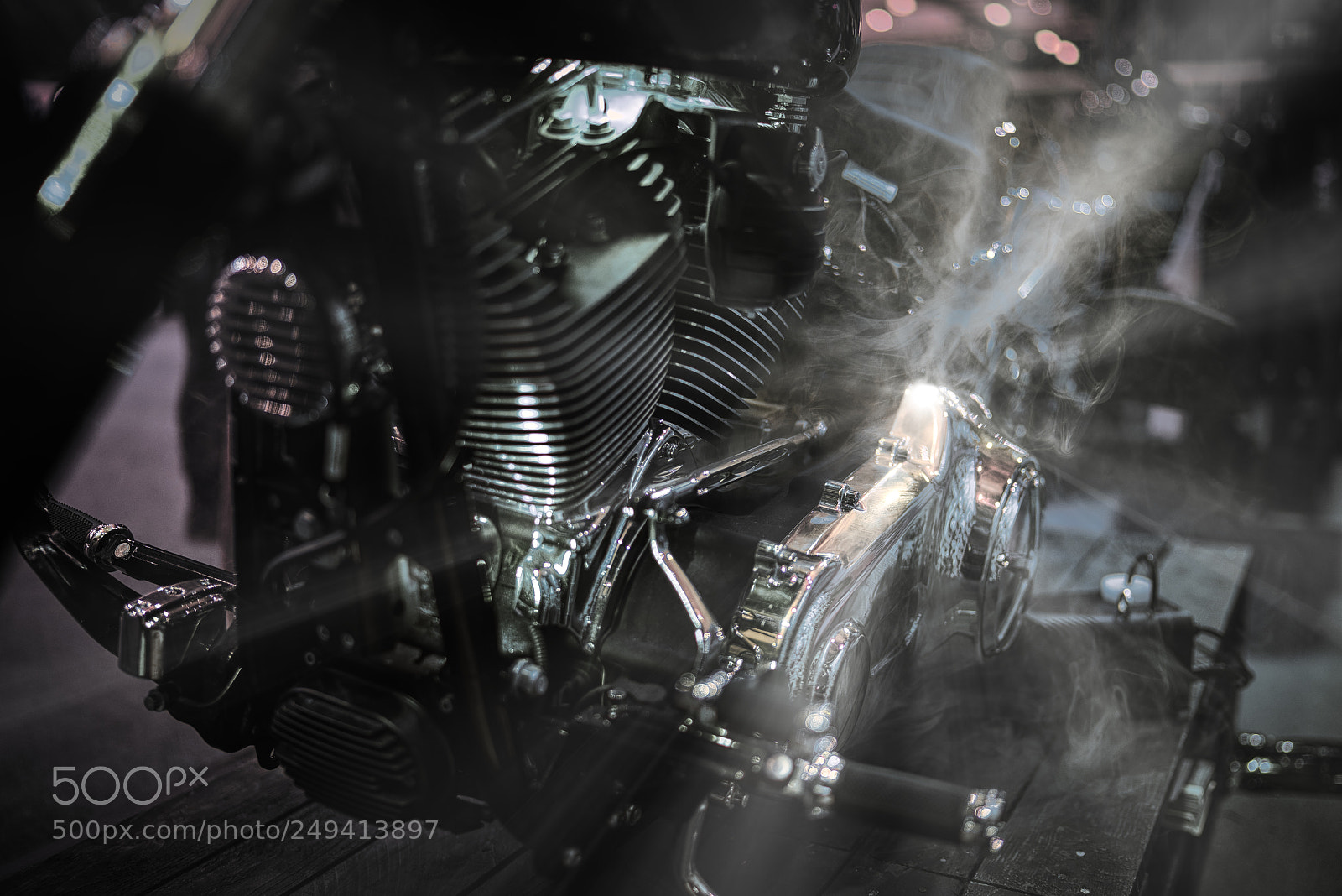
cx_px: 671
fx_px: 1305
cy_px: 448
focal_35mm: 35
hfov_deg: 54.4
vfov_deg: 37.9
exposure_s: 1/40
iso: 320
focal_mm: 35
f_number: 1.4
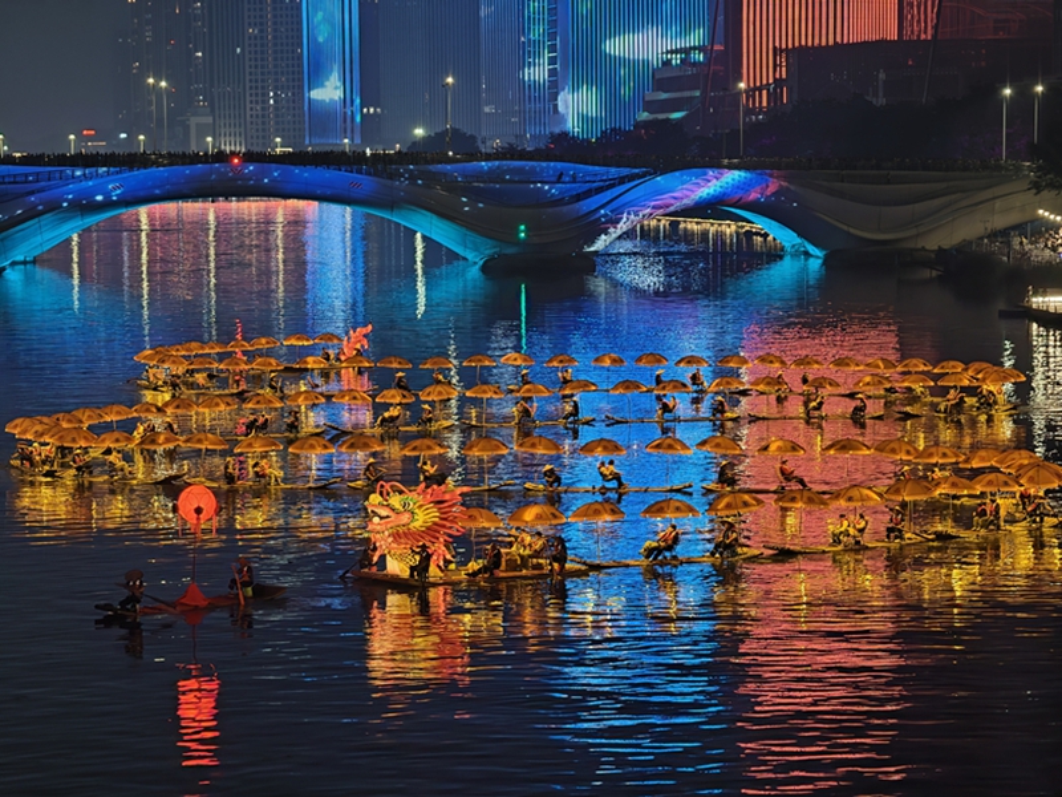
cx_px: 531
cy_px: 398
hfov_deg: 14.6
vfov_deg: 11.0
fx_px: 4142
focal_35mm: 135
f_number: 3.1
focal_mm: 24.85
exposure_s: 1/16
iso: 3200
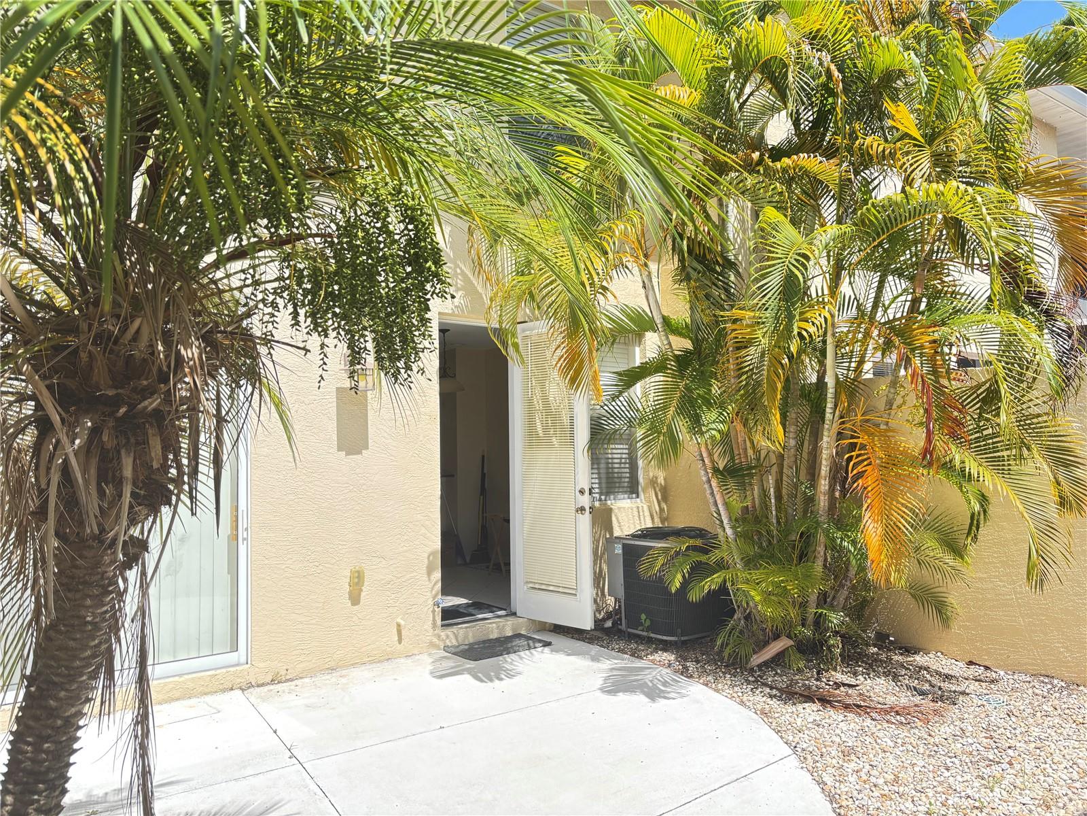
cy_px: 408
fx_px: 816
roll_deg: +1.2
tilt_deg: +2.6
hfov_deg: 67.3
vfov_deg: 53.1
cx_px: 544
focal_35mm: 26
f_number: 1.6
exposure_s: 1/711
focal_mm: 5.96
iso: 50
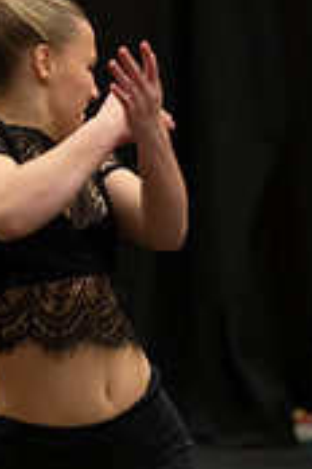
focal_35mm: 328
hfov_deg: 4.2
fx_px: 4264
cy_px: 296
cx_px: 108
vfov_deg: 6.3
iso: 1250
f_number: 2
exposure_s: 1/640
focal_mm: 85
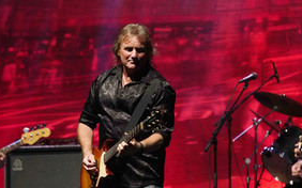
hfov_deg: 6.4
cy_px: 135
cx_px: 133
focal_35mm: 326
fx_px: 2682
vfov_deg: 4.0
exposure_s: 1/100
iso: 1600
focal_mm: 200
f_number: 5.6
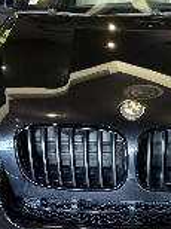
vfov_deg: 29.8
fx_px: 429
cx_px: 162
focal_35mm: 65
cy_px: 128
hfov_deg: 21.9
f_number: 1.78
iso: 800
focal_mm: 6.76
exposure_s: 1/50
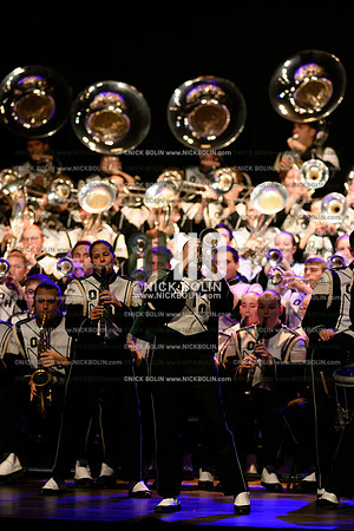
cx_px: 177
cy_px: 266
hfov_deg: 4.6
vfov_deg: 6.9
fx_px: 4425
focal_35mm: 300
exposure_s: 1/500
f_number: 4
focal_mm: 300
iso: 6400
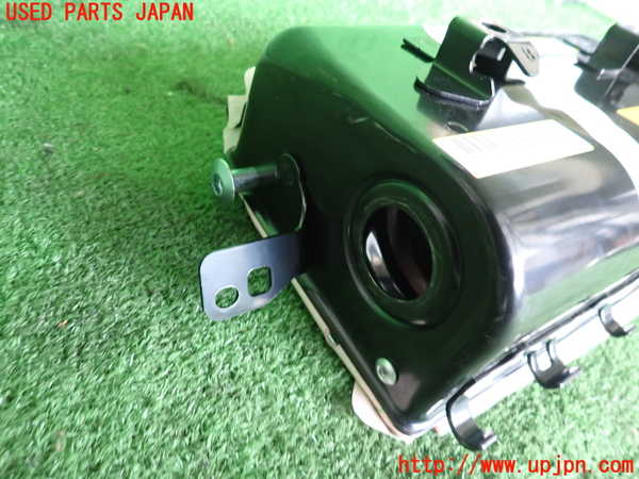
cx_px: 320
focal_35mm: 25
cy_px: 240
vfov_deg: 54.9
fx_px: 461
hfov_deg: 69.4
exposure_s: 1/30
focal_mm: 4.5
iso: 500
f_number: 2
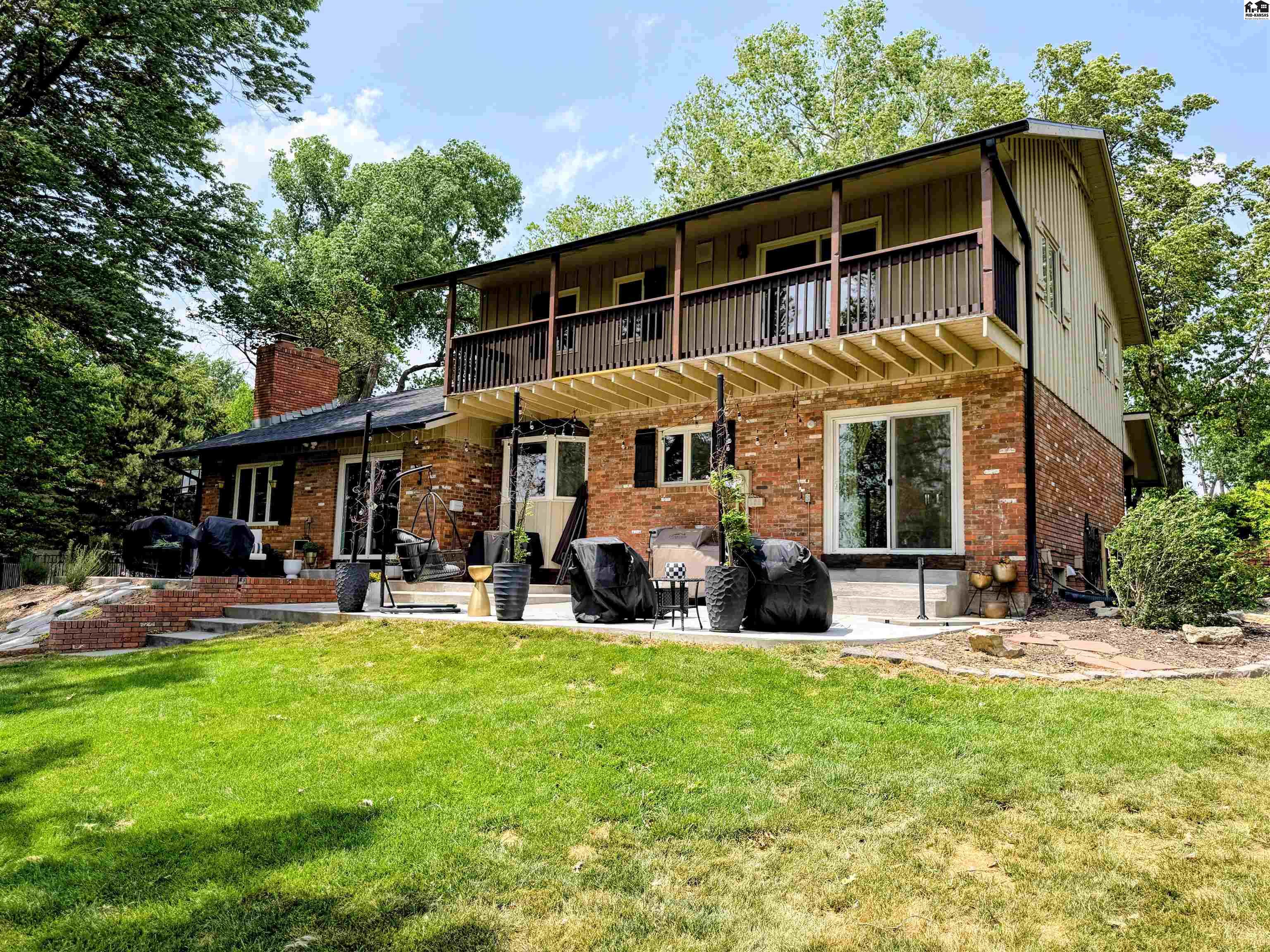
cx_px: 635
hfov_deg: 71.6
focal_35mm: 24
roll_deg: -1.6
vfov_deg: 56.8
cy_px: 476
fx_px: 881
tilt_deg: +7.3
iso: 80
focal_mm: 6.76
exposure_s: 1/3584
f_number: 1.78
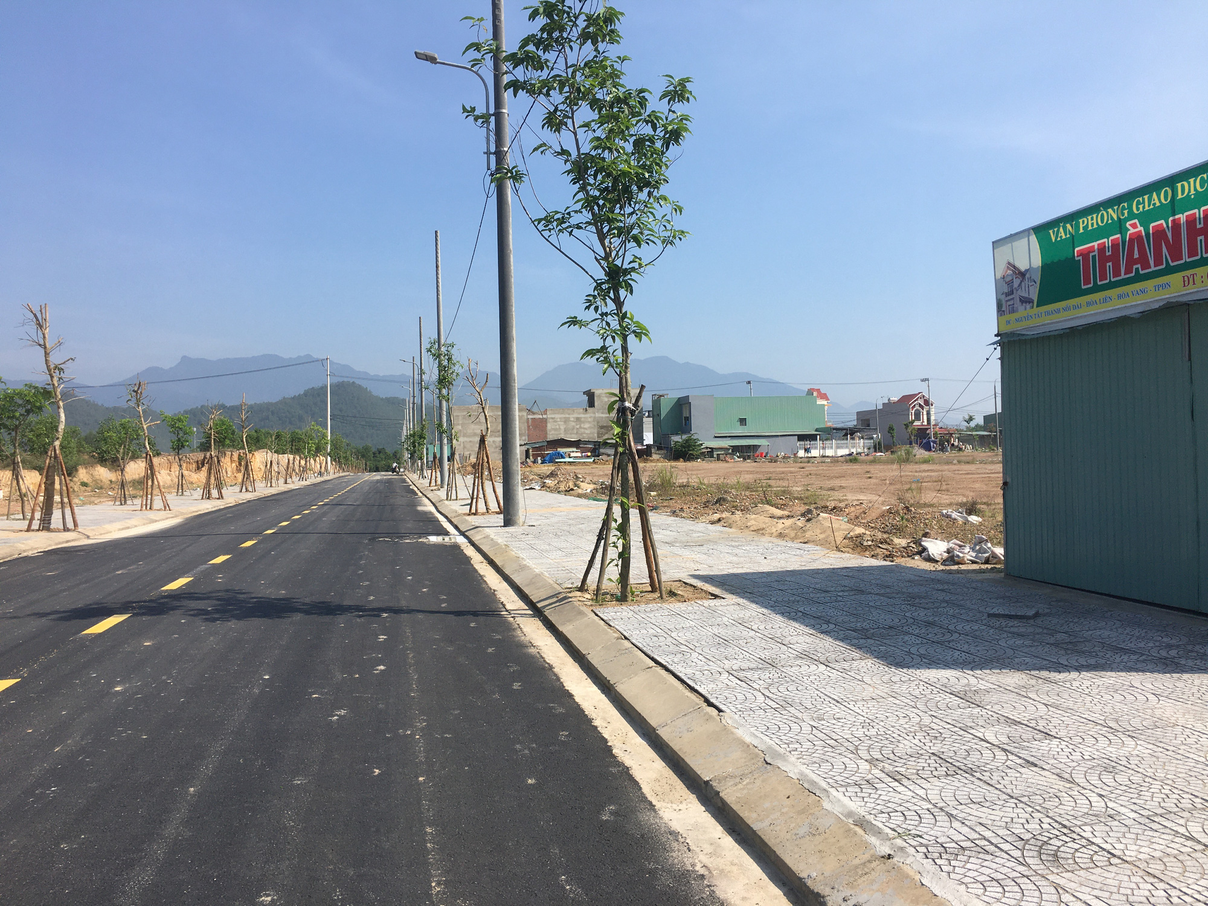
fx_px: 1012
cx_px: 604
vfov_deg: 48.2
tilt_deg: +2.1
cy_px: 453
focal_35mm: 29
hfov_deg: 61.7
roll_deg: +1.8
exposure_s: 1/1789
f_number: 2.2
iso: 25
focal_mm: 4.15
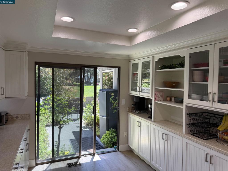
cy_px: 86
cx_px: 114
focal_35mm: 24
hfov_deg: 71.6
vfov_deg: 56.8
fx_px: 158
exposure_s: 1/235
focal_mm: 6.76
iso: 80
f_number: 1.78
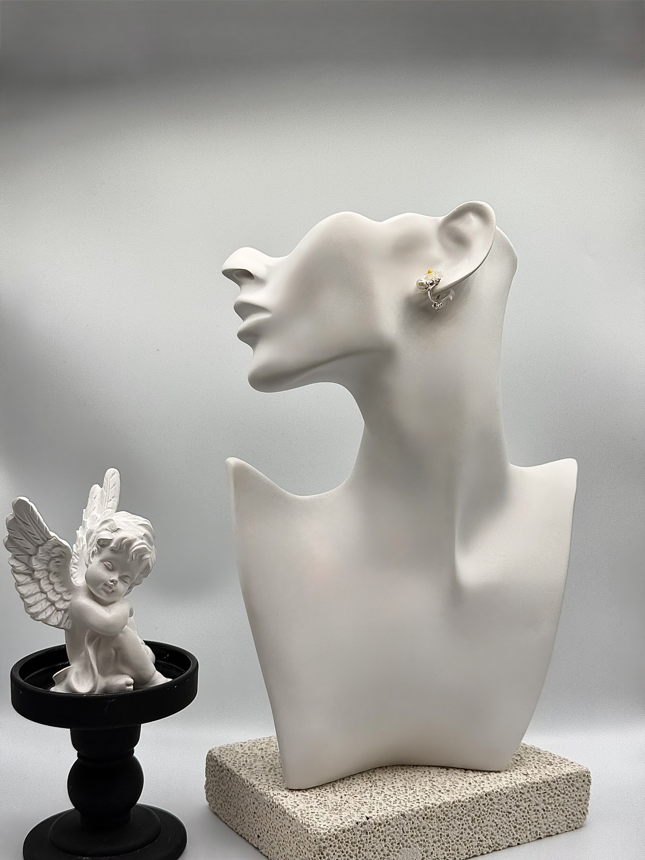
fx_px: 1193
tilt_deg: -6.1
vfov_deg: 39.7
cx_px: 322
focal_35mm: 48
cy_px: 430
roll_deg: -0.7
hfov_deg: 30.3
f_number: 1.78
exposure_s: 1/3891
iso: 125
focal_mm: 6.76
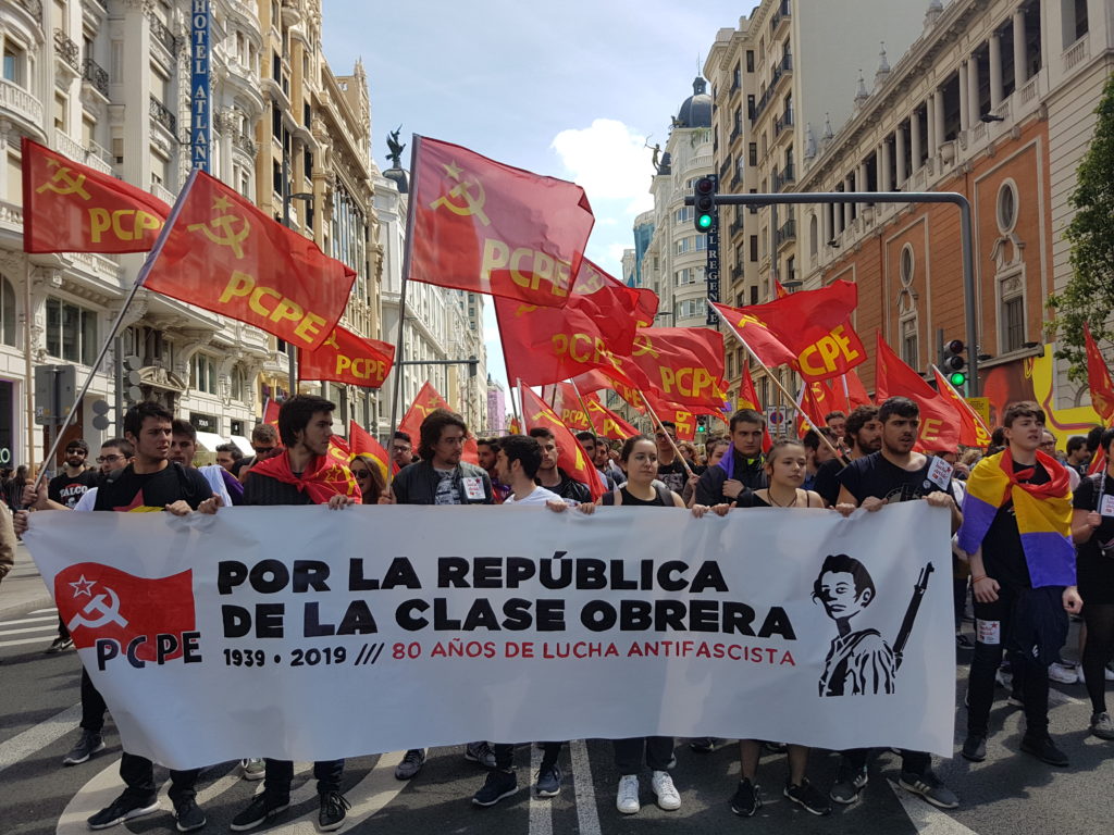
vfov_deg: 53.1
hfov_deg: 67.3
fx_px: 837
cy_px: 418
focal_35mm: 26
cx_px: 557
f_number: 1.7
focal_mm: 4.2
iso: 40
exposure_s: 1/1340
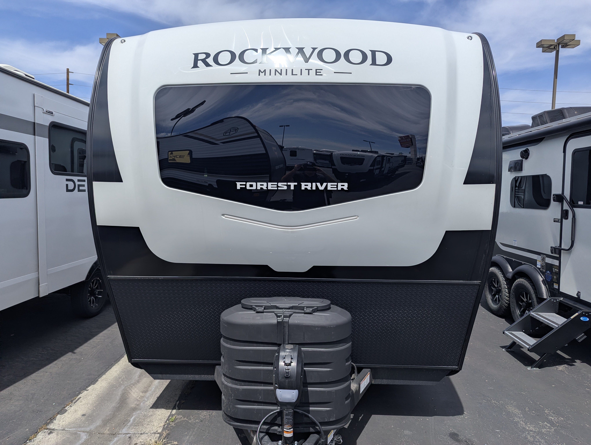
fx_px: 410
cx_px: 296
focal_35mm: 24
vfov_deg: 56.9
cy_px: 222
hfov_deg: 71.5
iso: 45
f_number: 1.85
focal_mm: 6.81
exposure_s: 1/3534
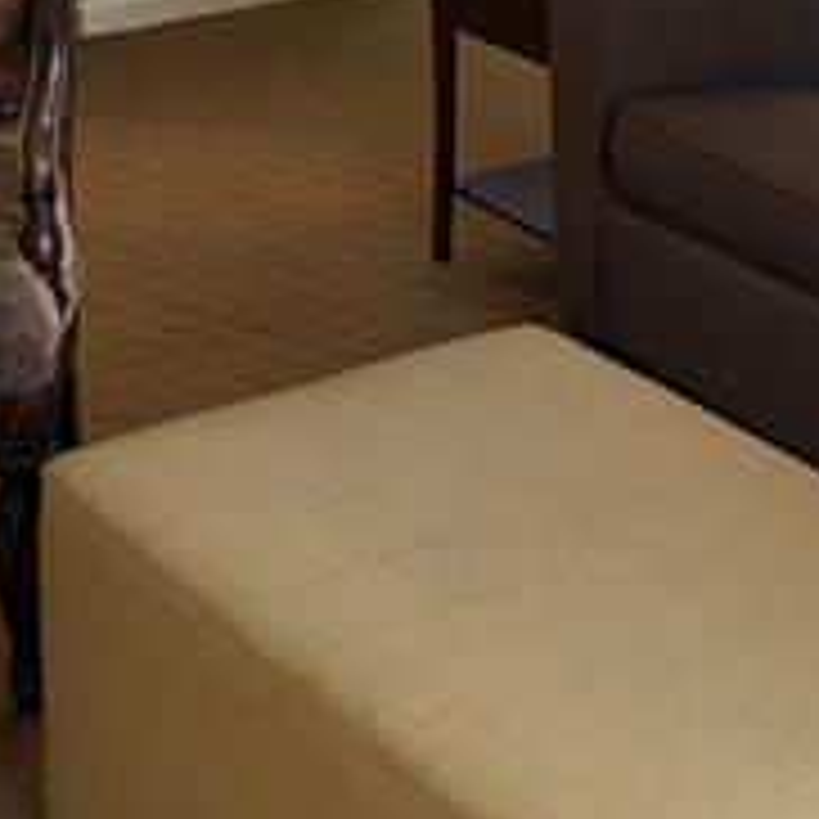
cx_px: 342
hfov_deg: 17.9
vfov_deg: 16.9
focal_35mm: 97
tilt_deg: -9.7
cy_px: -243
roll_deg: +0.2
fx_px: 2596
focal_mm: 5.96
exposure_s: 1/120
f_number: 1.6
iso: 200
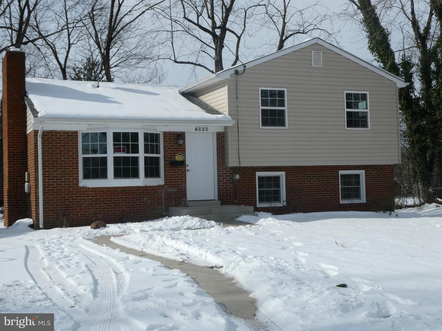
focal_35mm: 50
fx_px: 638
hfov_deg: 38.2
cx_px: 221
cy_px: 166
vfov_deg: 29.1
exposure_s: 1/800
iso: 80
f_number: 5
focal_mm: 9
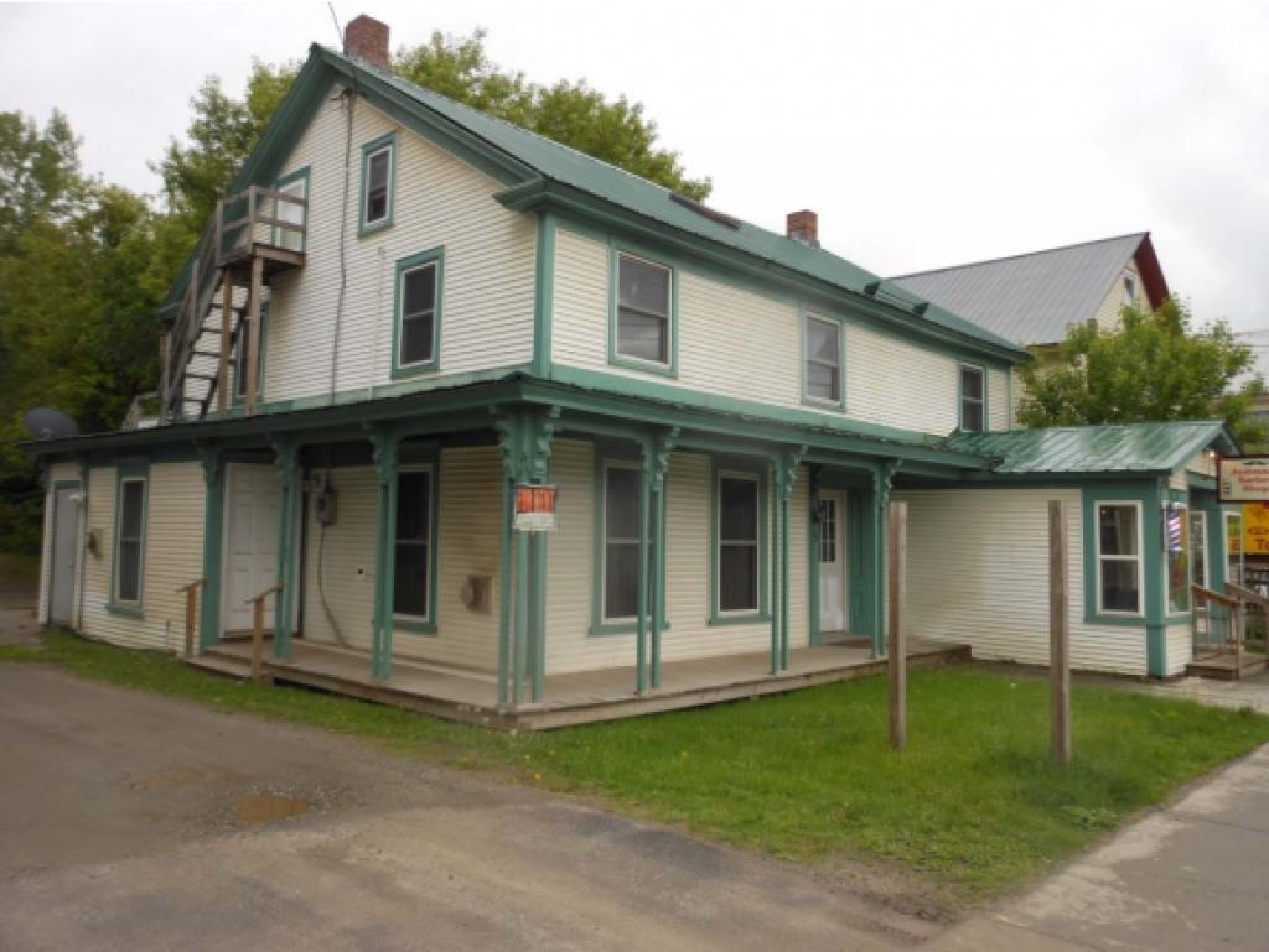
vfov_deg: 49.8
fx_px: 1027
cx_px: 634
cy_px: 476
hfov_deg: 63.4
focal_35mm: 28
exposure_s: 1/160
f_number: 3.7
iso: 80
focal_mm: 5
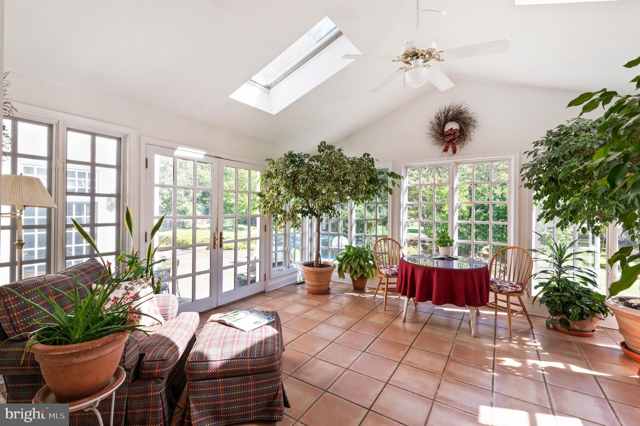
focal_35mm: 15
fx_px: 266
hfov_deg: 100.4
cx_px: 320
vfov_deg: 77.2
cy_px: 213
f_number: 9
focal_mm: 15
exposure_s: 1/20
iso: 200
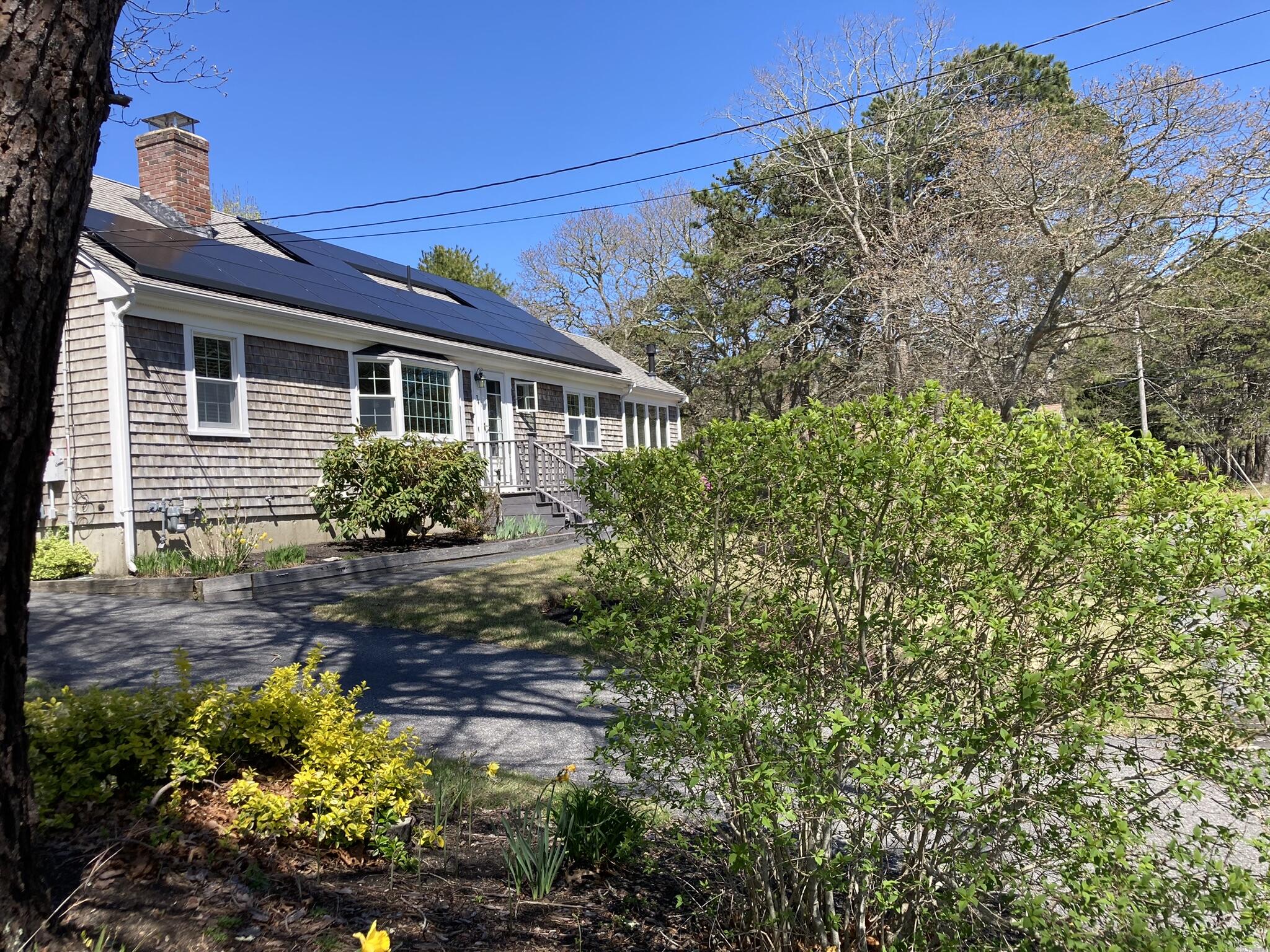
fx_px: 1027
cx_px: 635
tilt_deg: +1.9
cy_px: 476
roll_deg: +3.6
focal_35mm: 28
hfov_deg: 63.4
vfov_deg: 49.7
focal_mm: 3.99
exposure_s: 1/1056
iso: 20
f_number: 1.8
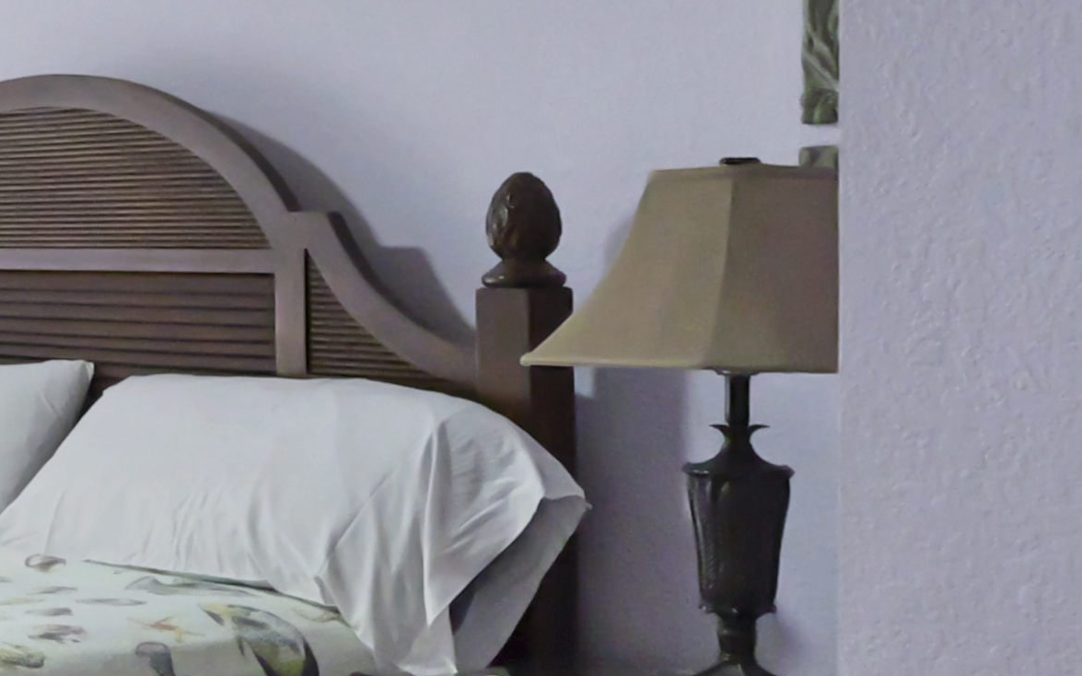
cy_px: 427
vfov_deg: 17.8
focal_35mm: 73
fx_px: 2152
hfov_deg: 23.5
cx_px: -471
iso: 1600
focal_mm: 7
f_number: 2.8
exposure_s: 1/125
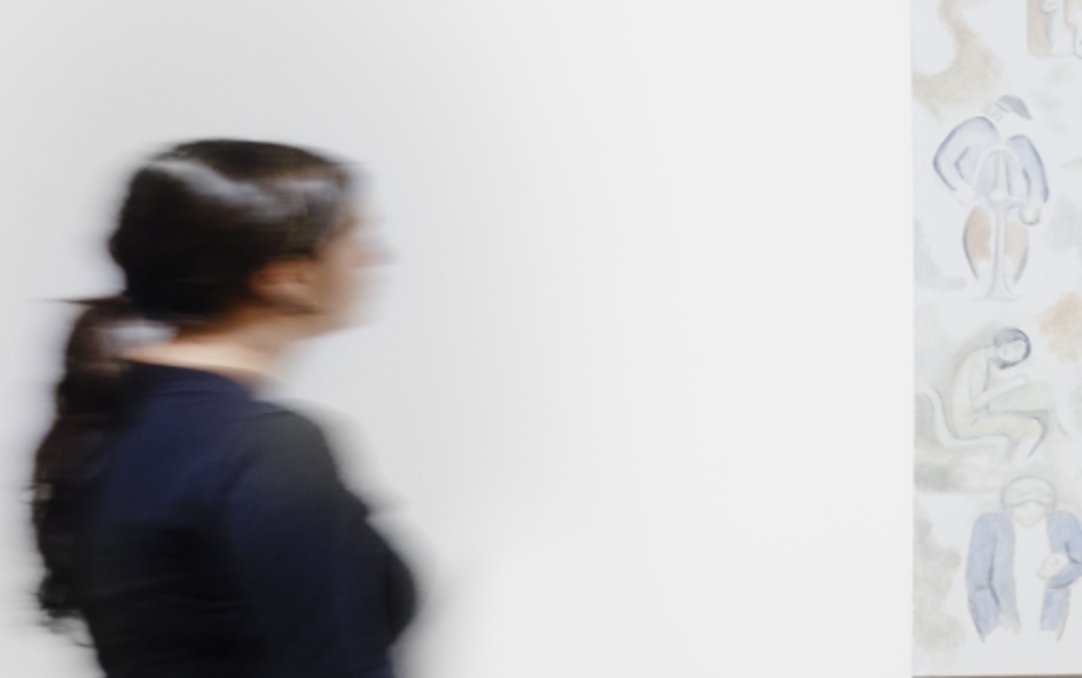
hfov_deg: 19.5
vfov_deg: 19.4
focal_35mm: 67
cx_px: 2094
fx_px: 1977
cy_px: 282
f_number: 11
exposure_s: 1/4
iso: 100
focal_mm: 14
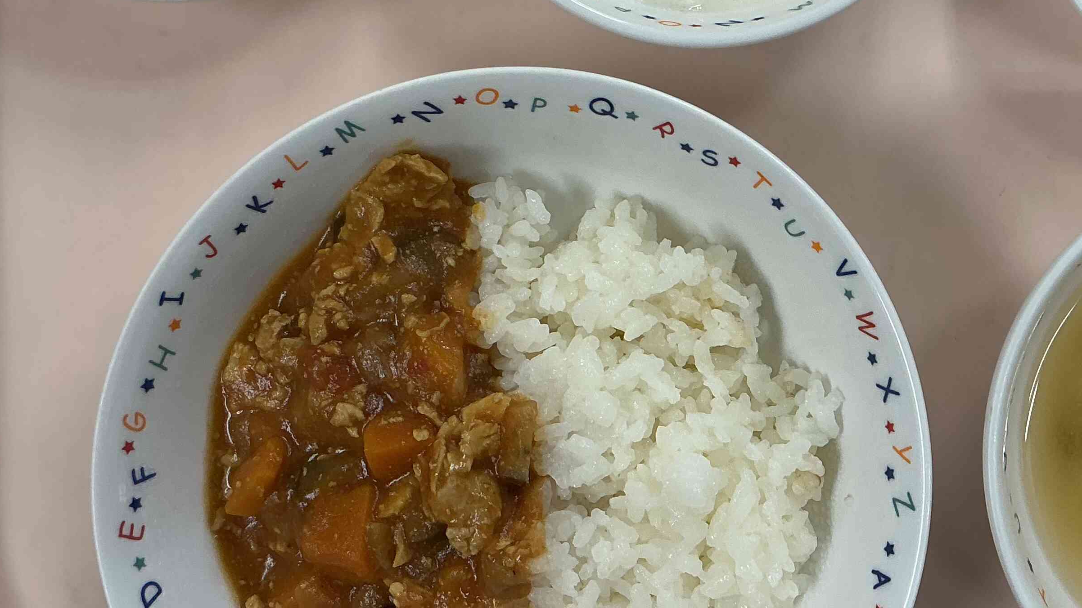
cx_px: 708
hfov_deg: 38.8
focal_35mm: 53
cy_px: 173
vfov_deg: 22.5
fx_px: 1521
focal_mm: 3
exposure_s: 1/120
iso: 32
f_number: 1.8
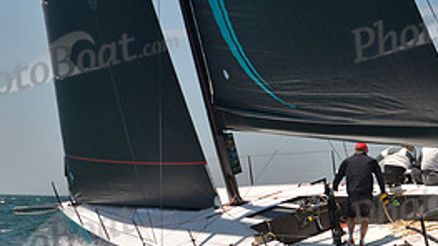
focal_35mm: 162
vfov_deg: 7.5
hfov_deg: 13.3
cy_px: 129
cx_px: 266
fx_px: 1882
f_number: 5
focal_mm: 70
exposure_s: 1/800
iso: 400
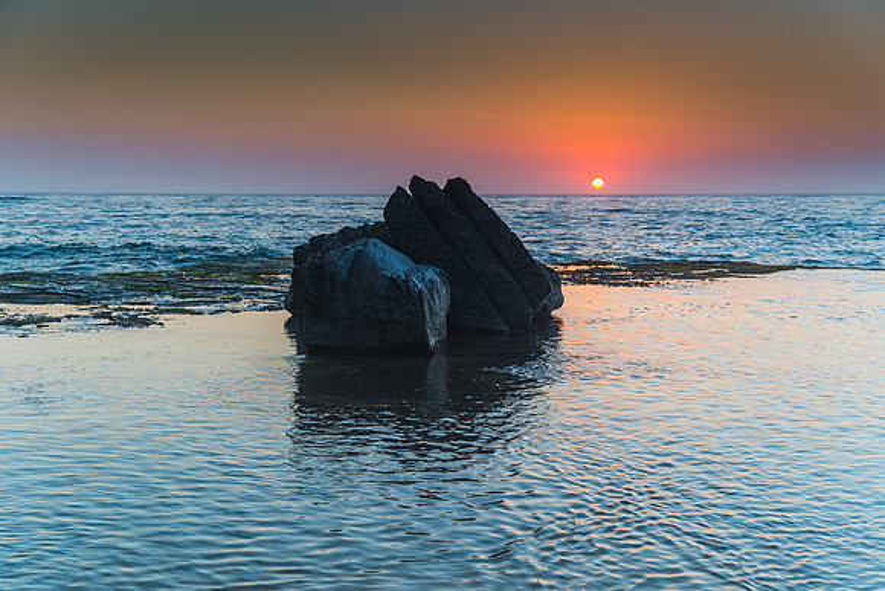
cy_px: 296
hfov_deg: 42.2
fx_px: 1146
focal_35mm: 47
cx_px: 442
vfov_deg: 28.9
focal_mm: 31
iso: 50
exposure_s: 1/25
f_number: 3.5
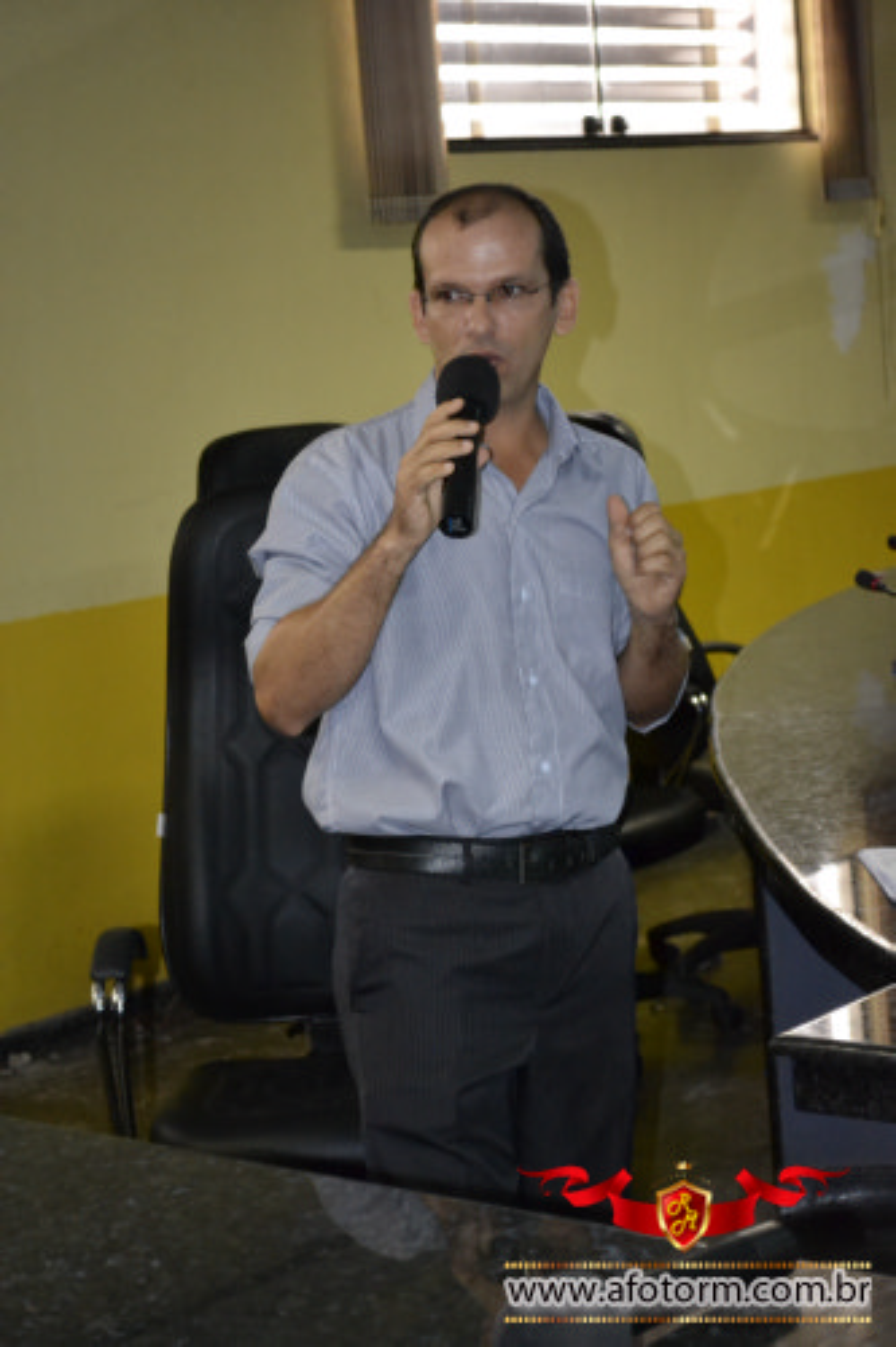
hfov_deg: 16.5
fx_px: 3082
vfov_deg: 24.6
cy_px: 674
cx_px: 448
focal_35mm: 82
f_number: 5.6
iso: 3200
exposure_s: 1/60
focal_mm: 55
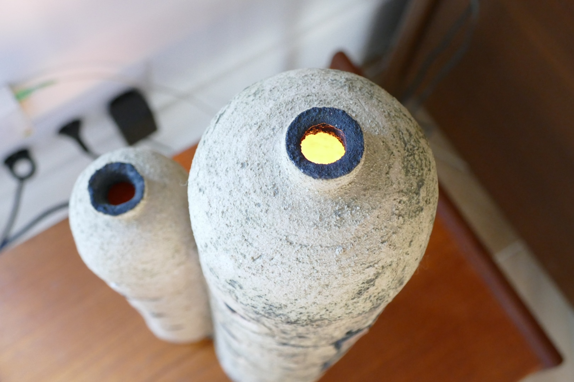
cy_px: 191
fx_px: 829
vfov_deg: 26.0
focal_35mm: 52
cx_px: 287
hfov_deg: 38.2
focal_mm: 19.11
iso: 1600
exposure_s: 1/40
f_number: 3.4
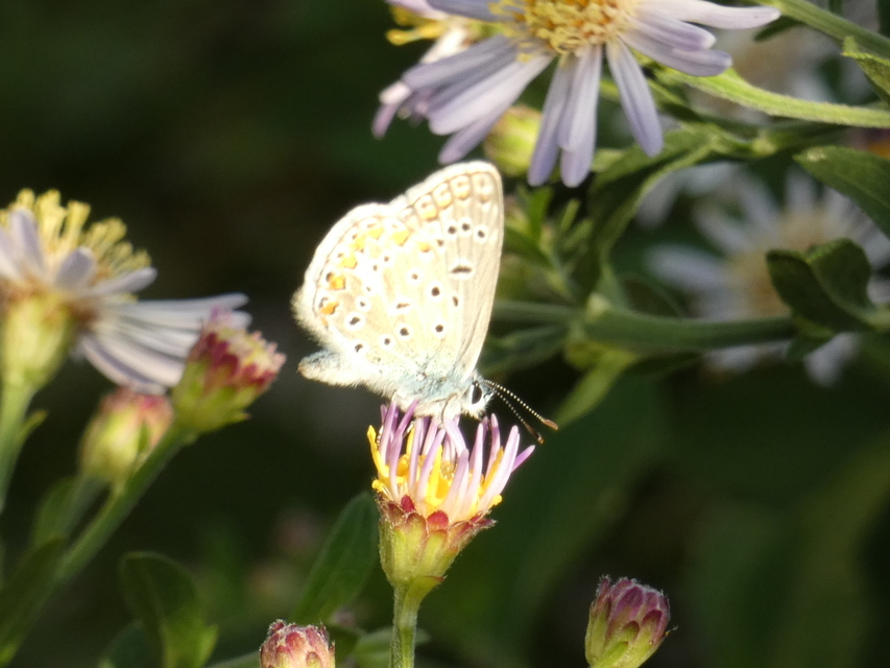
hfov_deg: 5.2
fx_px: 9874
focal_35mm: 384
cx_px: 445
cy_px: 334
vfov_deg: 3.9
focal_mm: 68.8
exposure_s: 1/80
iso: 125
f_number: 5.6
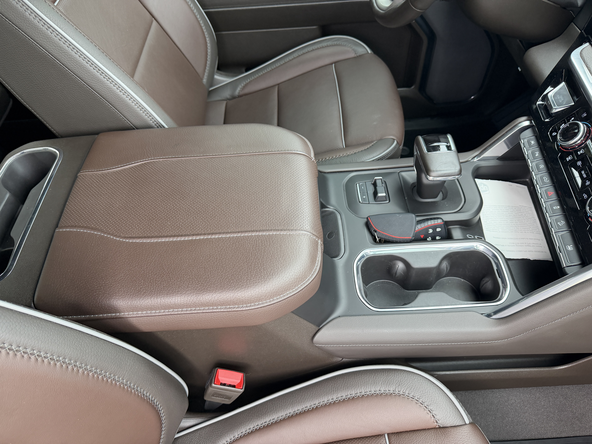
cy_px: 222
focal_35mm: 24
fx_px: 410
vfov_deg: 56.8
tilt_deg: -51.9
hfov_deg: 71.6
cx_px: 296
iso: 200
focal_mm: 6.76
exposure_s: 1/162
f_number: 1.78
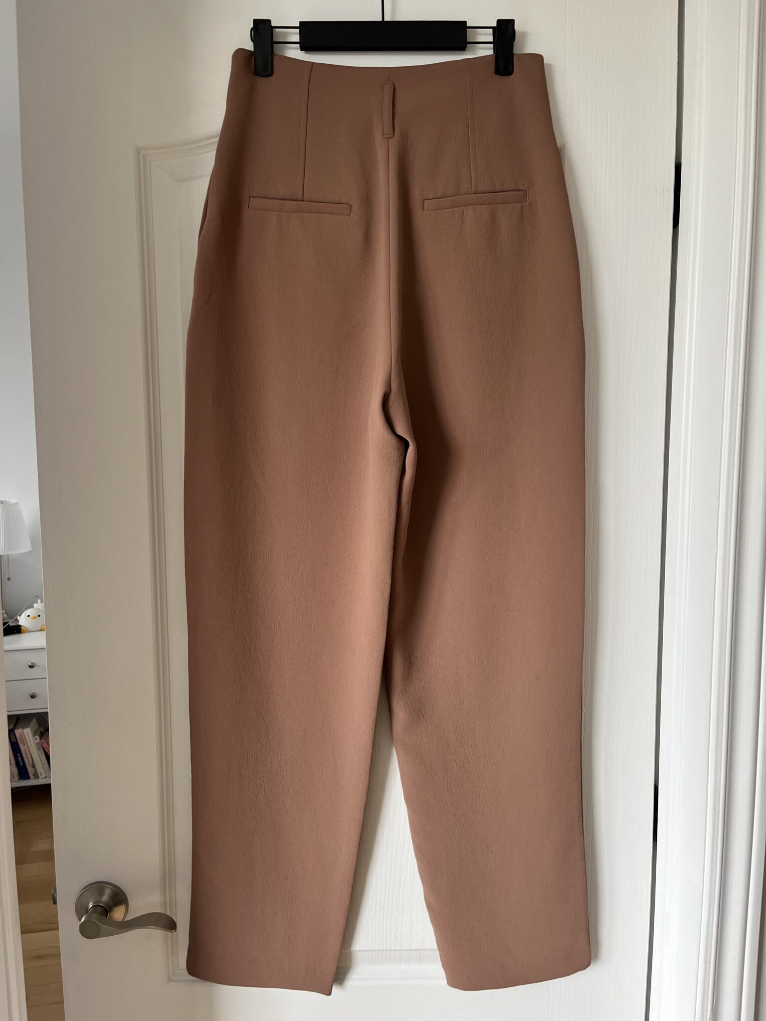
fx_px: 767
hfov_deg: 53.1
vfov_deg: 67.3
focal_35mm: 26
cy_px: 510
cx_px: 383
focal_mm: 5.1
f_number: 1.6
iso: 125
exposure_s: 1/121
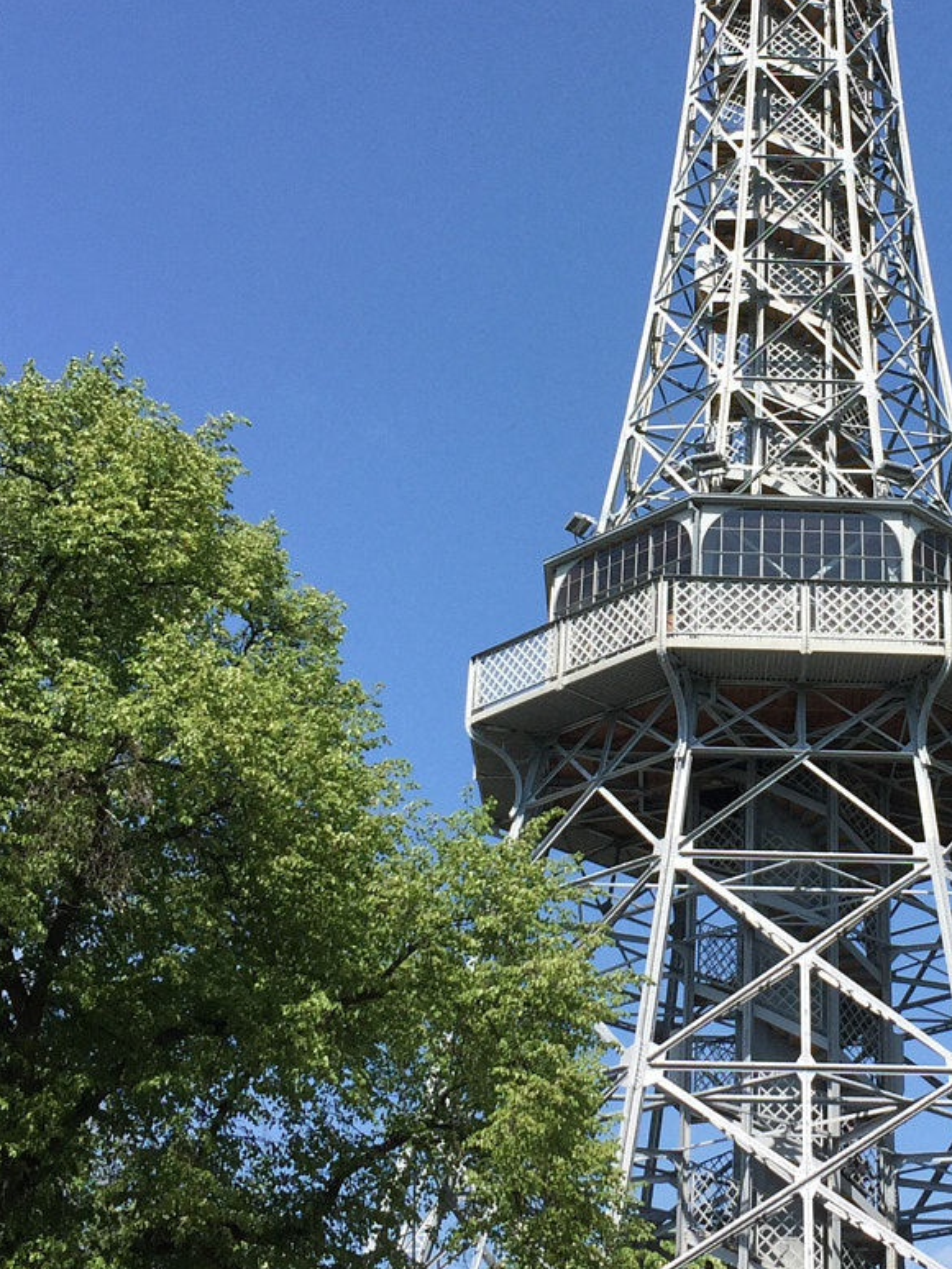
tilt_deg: +31.1
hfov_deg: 23.9
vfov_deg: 32.1
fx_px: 2200
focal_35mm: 60
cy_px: 511
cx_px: 798
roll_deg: -1.5
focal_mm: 4.15
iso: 32
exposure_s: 1/1647
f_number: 2.2
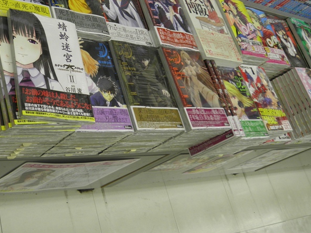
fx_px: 458
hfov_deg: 36.3
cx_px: 62
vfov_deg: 27.6
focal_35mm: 51
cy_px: 29
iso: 50
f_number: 2.8
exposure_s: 1/50
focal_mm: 4.9
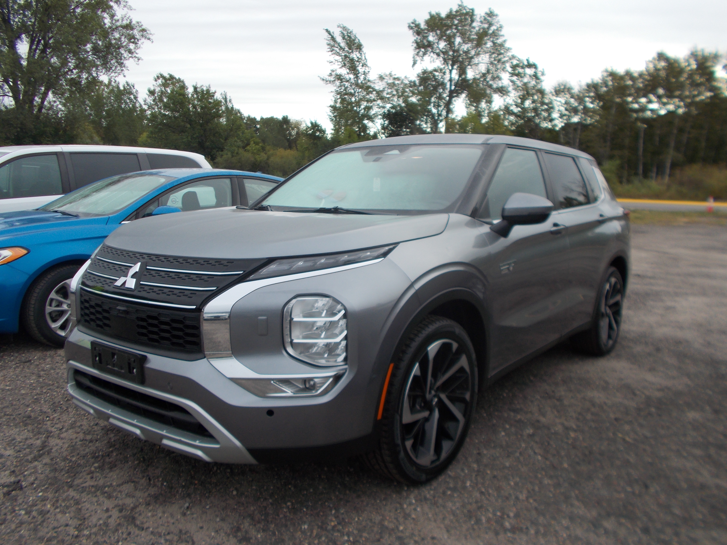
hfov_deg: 65.3
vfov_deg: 51.4
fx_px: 567
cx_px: 376
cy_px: 268
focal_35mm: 27
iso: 80
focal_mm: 4.6
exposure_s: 1/100
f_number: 3.2
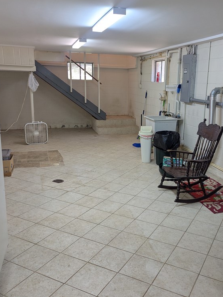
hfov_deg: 42.7
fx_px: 284
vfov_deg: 55.4
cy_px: 149
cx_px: 136
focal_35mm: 33
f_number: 1.85
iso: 122
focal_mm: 6.81
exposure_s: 1/120
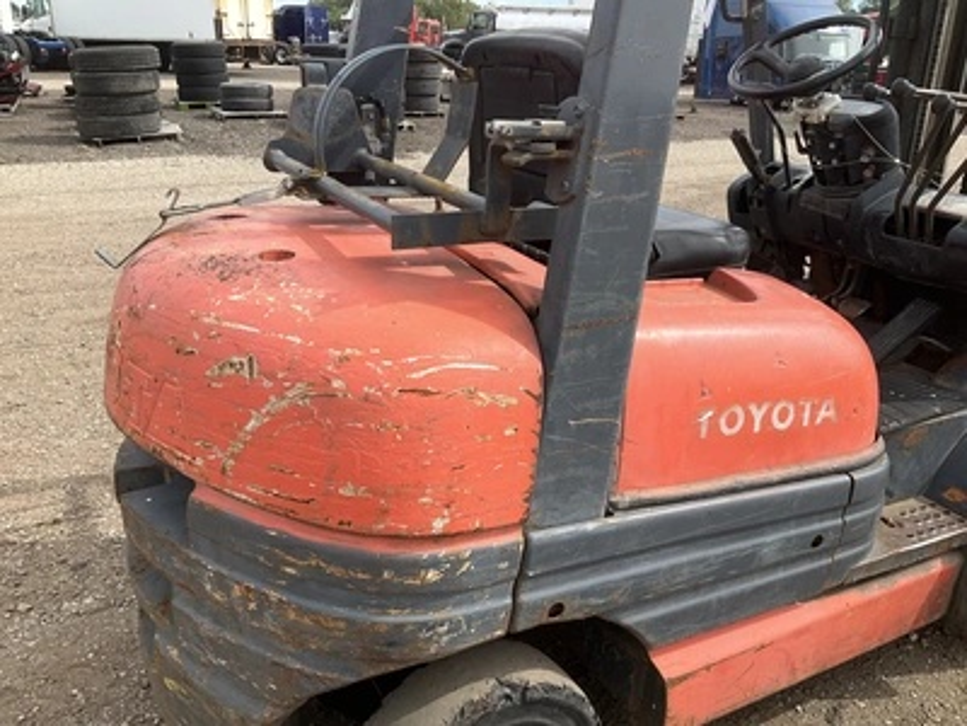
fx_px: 810
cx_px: 484
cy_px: 363
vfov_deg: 48.2
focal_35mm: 29
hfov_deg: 61.7
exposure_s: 1/978
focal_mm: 3
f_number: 1.8
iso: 25
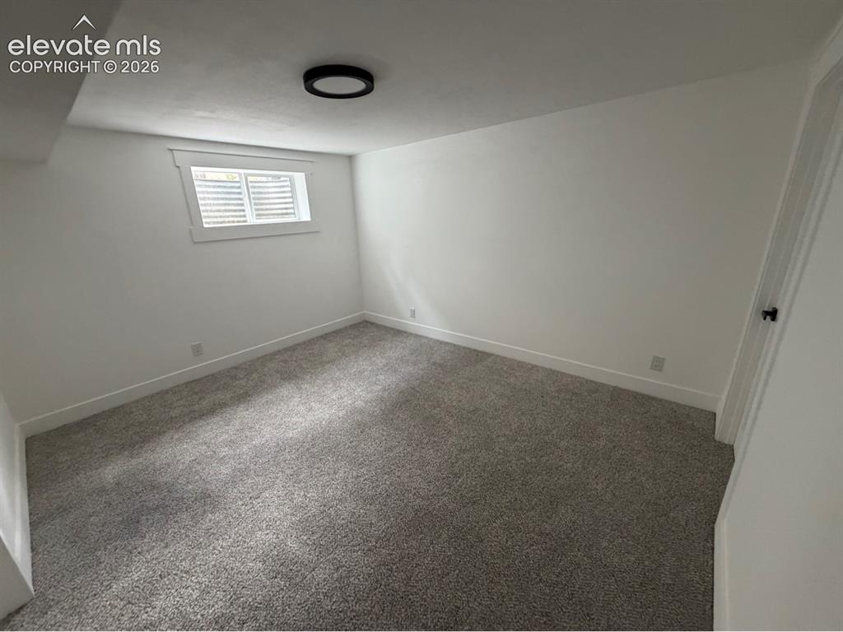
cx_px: 422
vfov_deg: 85.7
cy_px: 316
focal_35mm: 14
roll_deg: +2.3
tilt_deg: -15.6
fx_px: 341
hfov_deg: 102.1
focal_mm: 2.22
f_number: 2.2
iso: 320
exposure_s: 1/109
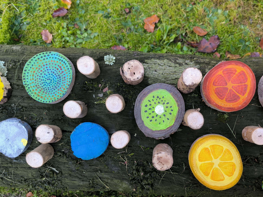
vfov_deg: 46.5
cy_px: 119
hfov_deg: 59.4
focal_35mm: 30
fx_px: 228
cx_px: 159
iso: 80
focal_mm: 6.92
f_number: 1.9
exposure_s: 1/100
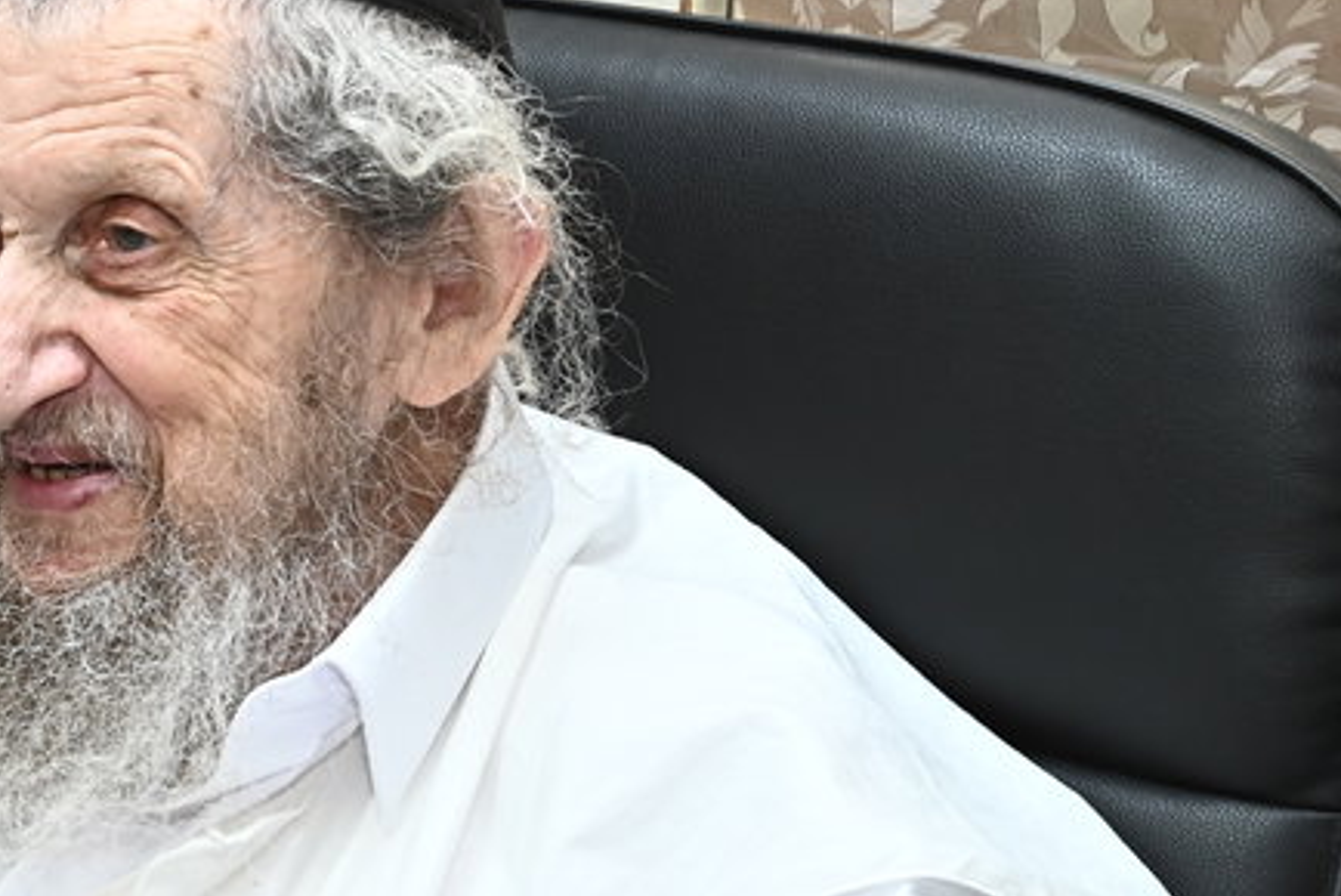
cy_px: 264
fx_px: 4324
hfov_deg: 16.5
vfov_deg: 11.8
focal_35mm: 116
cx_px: -476
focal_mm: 36
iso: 1000
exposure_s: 1/160
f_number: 4.5
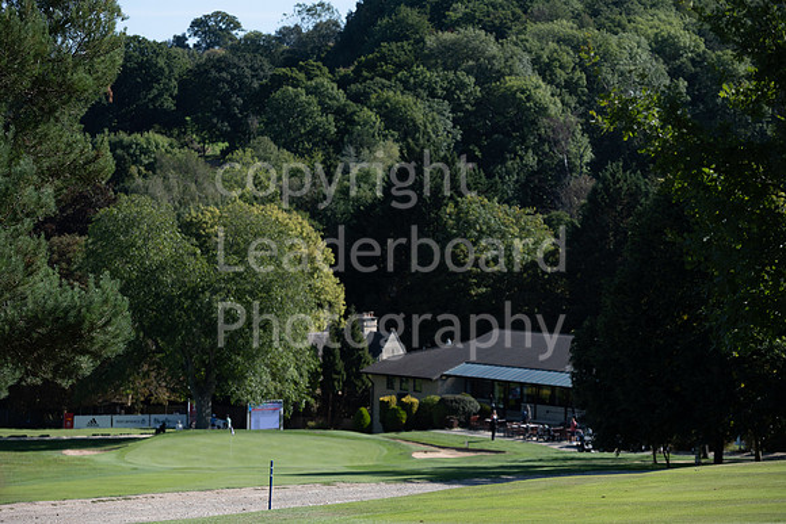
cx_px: 393
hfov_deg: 16.4
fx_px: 2730
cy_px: 262
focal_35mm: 125
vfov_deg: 11.0
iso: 200
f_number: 4.5
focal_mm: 125
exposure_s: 1/1600
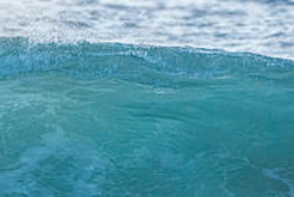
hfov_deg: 1.0
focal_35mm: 1996
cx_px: 32
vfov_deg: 0.7
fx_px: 16323
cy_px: 239
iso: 560
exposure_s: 1/1250
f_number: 5.6
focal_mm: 480
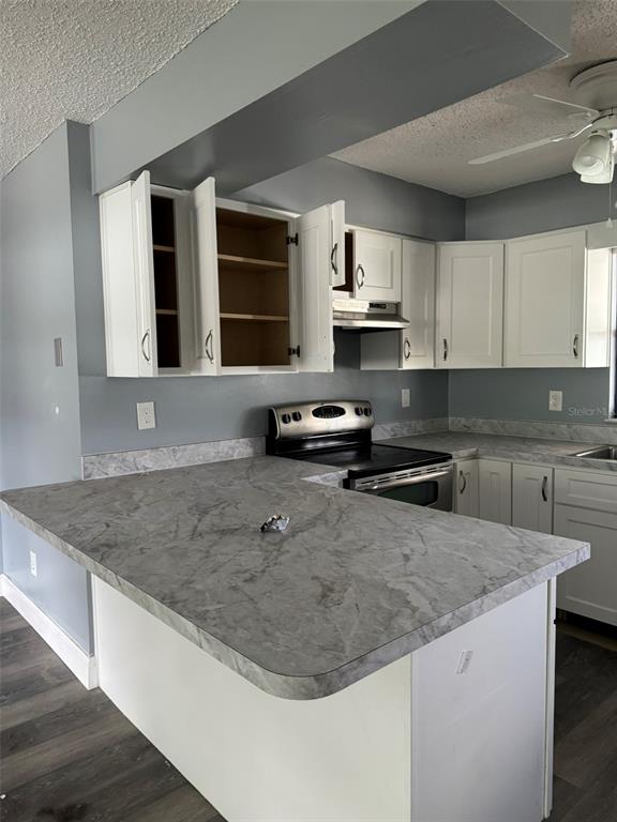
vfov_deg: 71.6
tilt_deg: -3.6
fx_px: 570
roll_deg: +0.7
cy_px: 411
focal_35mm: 24
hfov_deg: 56.8
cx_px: 308
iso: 400
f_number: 1.78
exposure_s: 1/60
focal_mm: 6.76
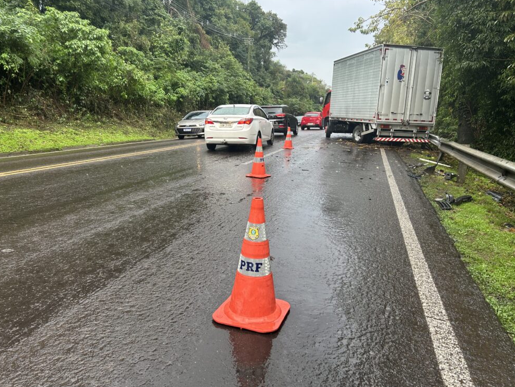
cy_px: 194
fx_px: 402
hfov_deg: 65.3
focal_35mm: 27
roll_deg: -0.8
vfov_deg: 51.4
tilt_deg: -10.2
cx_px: 254
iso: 50
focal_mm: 5.7
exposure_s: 1/121
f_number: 1.5
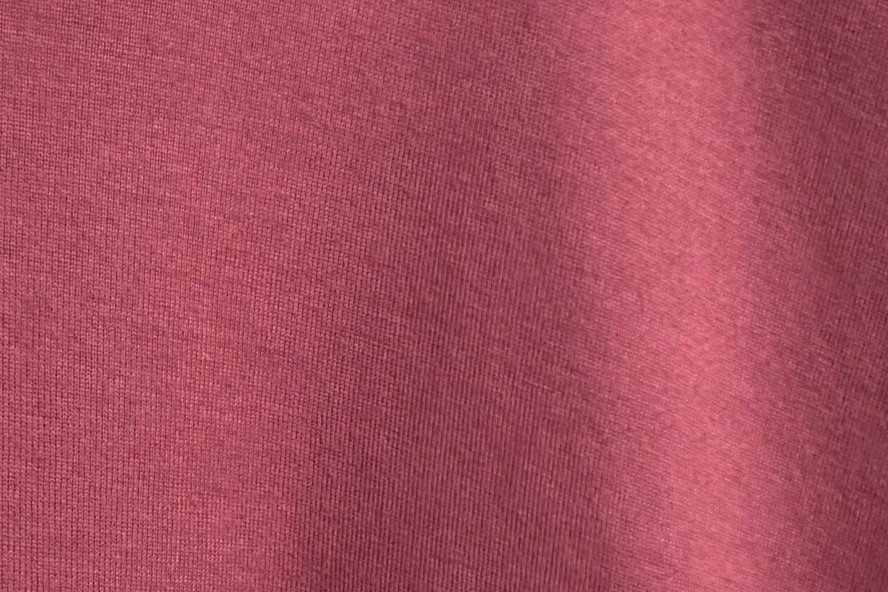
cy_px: 481
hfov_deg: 38.9
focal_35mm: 51
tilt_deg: -7.1
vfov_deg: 26.0
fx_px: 1258
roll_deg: -0.9
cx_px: 405
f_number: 2.2
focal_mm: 2.22
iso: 320
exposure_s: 1/60
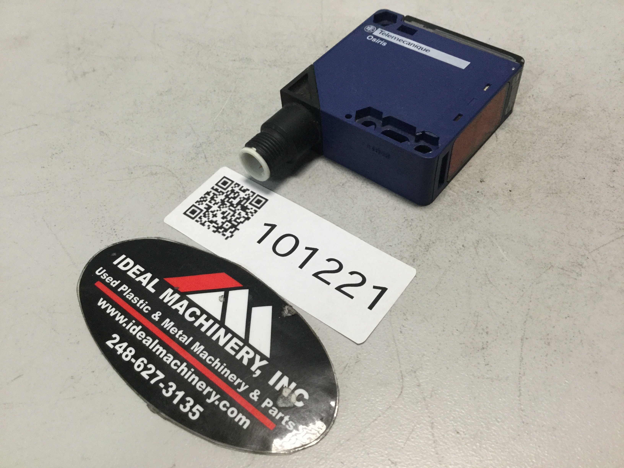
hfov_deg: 58.4
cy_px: 234
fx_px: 559
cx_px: 312
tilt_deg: -51.3
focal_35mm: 31
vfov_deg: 45.4
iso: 40
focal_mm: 3.3
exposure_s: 1/30
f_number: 2.4
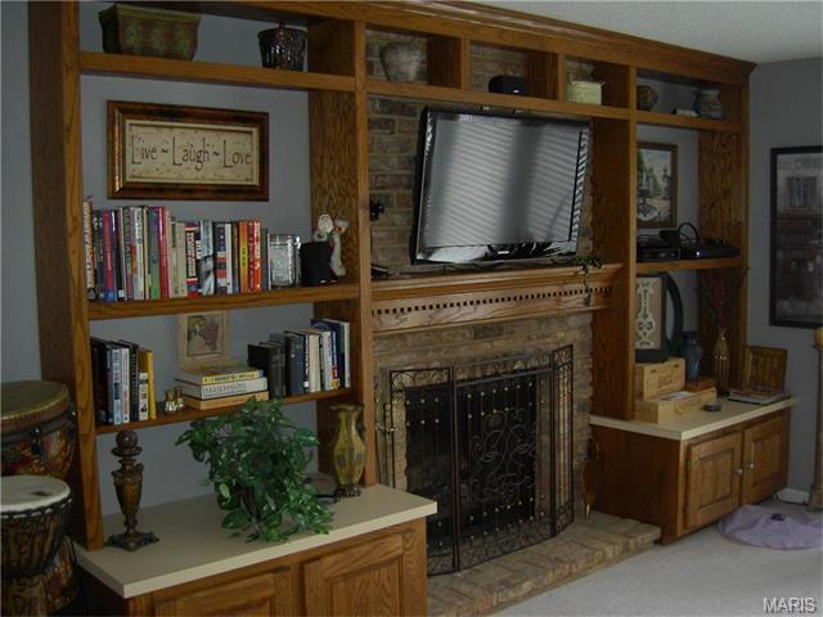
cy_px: 308
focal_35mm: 39
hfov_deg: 47.9
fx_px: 927
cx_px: 412
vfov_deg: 36.8
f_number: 2.8
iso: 100
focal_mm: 8
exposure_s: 1/59.5
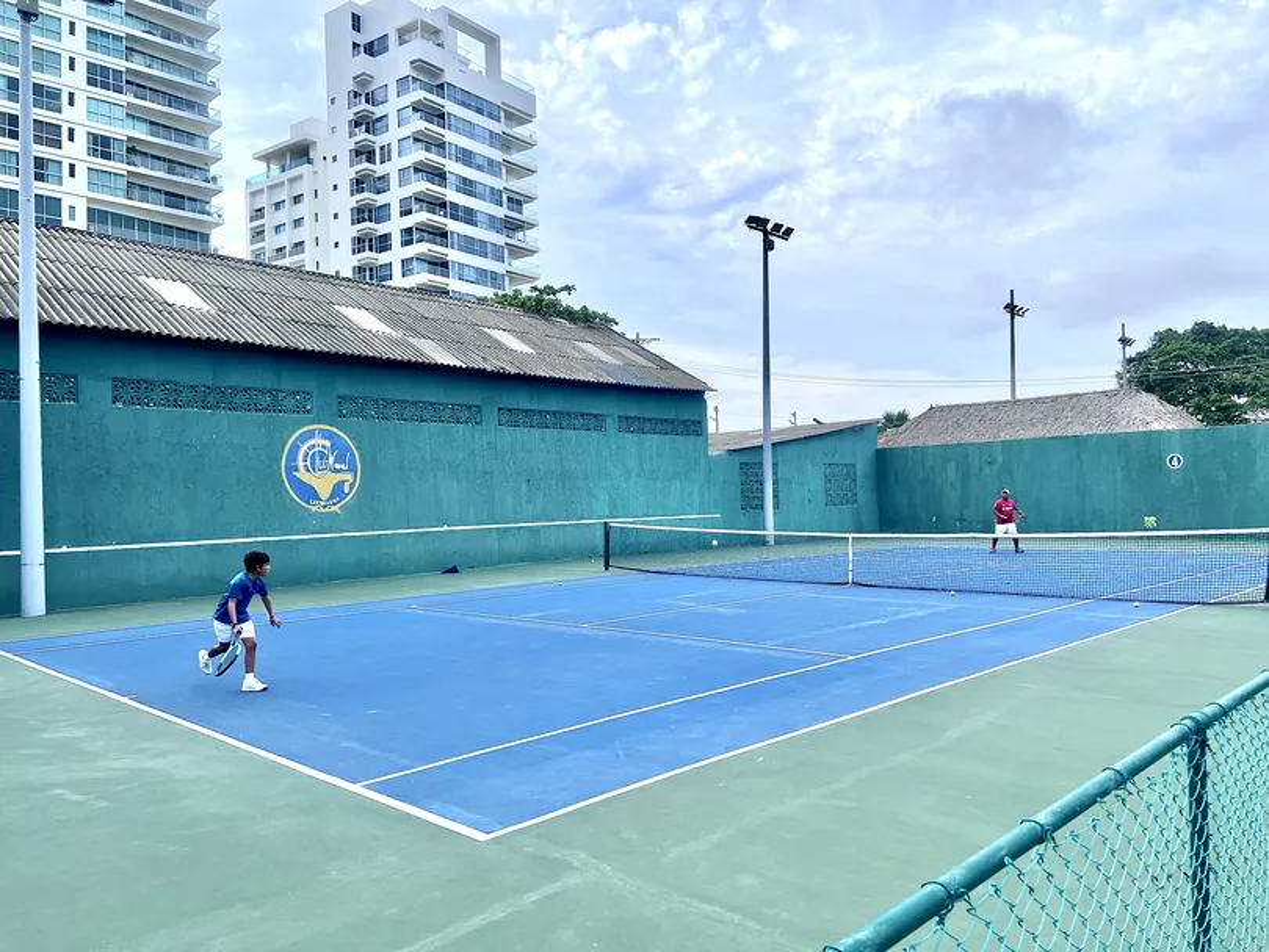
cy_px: 476
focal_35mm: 26
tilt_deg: +0.5
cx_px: 634
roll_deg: +1.0
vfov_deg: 53.1
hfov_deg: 67.3
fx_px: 953
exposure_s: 1/2695
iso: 50
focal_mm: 5.7
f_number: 1.5
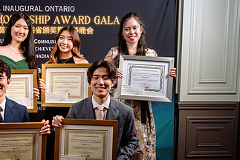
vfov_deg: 25.3
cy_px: 120
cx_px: 50
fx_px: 354
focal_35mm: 53
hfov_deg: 36.3
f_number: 5
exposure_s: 1/200
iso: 500
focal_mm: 28.5
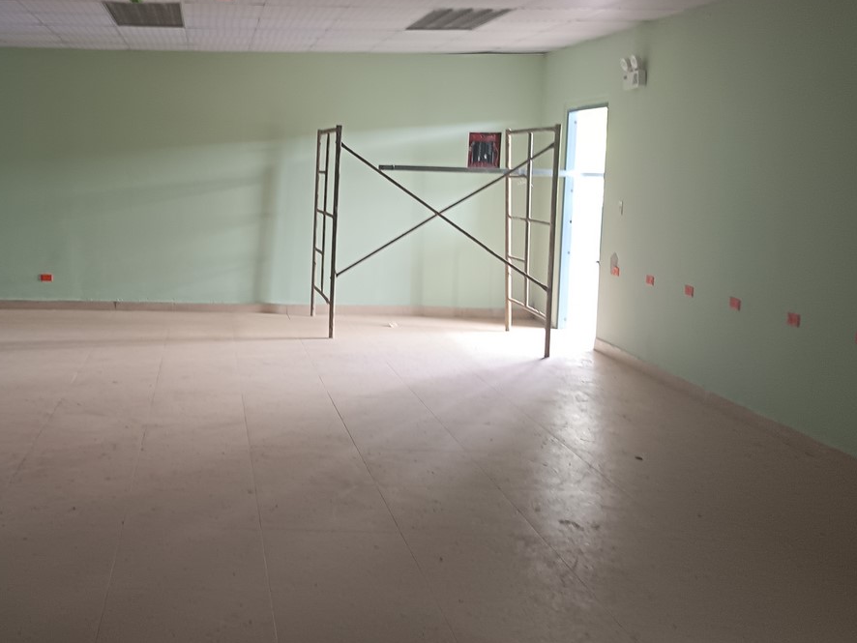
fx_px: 966
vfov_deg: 36.7
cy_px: 248
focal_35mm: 39
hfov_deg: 45.8
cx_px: 193
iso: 1803
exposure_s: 1/33.3
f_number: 1.75
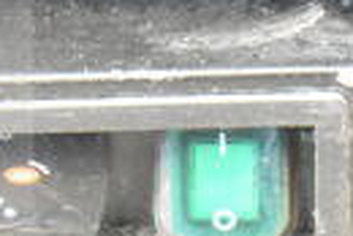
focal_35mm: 386
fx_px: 3792
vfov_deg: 3.6
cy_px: 178
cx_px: -201
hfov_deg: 5.3
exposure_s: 1/15
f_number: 5.6
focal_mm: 55
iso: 25600
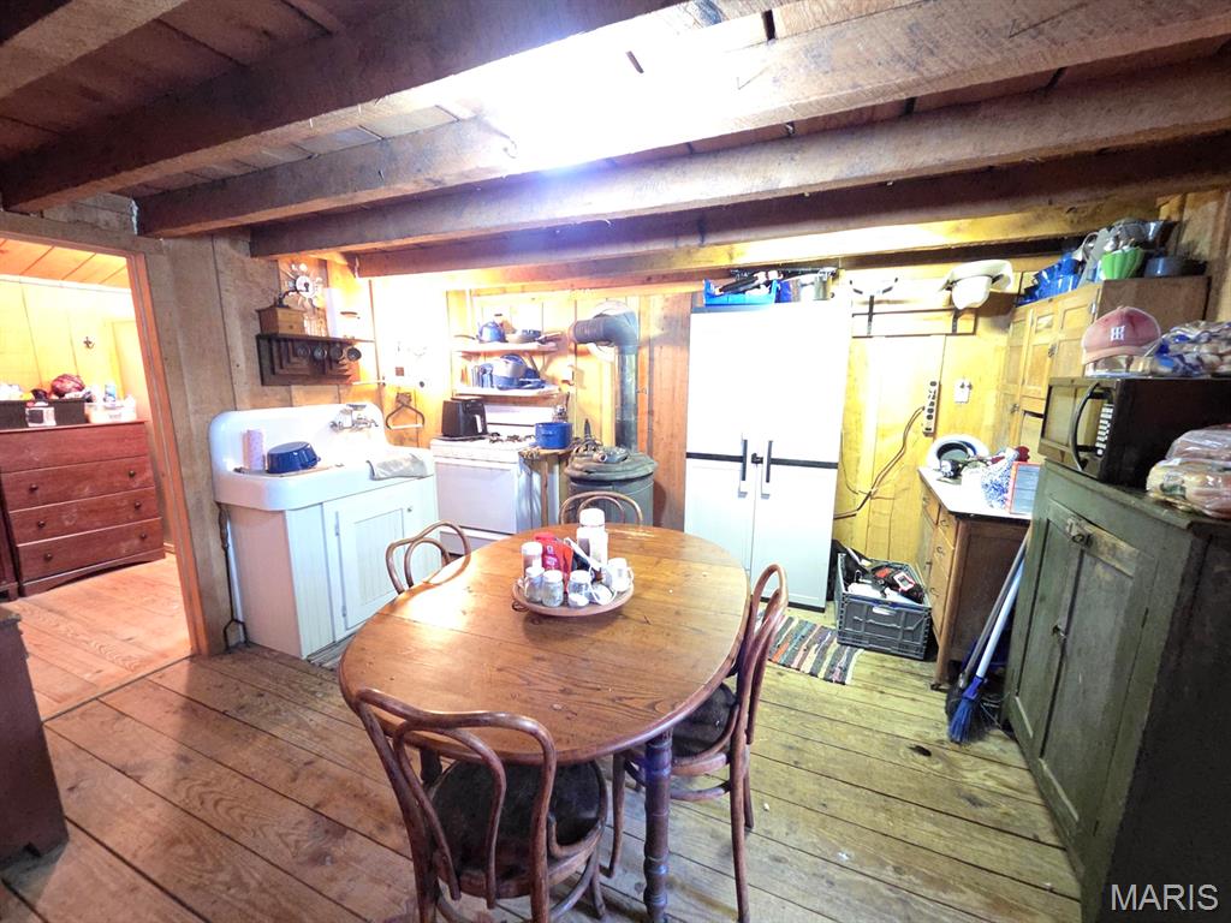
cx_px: 616
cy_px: 462
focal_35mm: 13
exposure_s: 1/18.2
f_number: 2.2
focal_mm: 2.2
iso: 3200
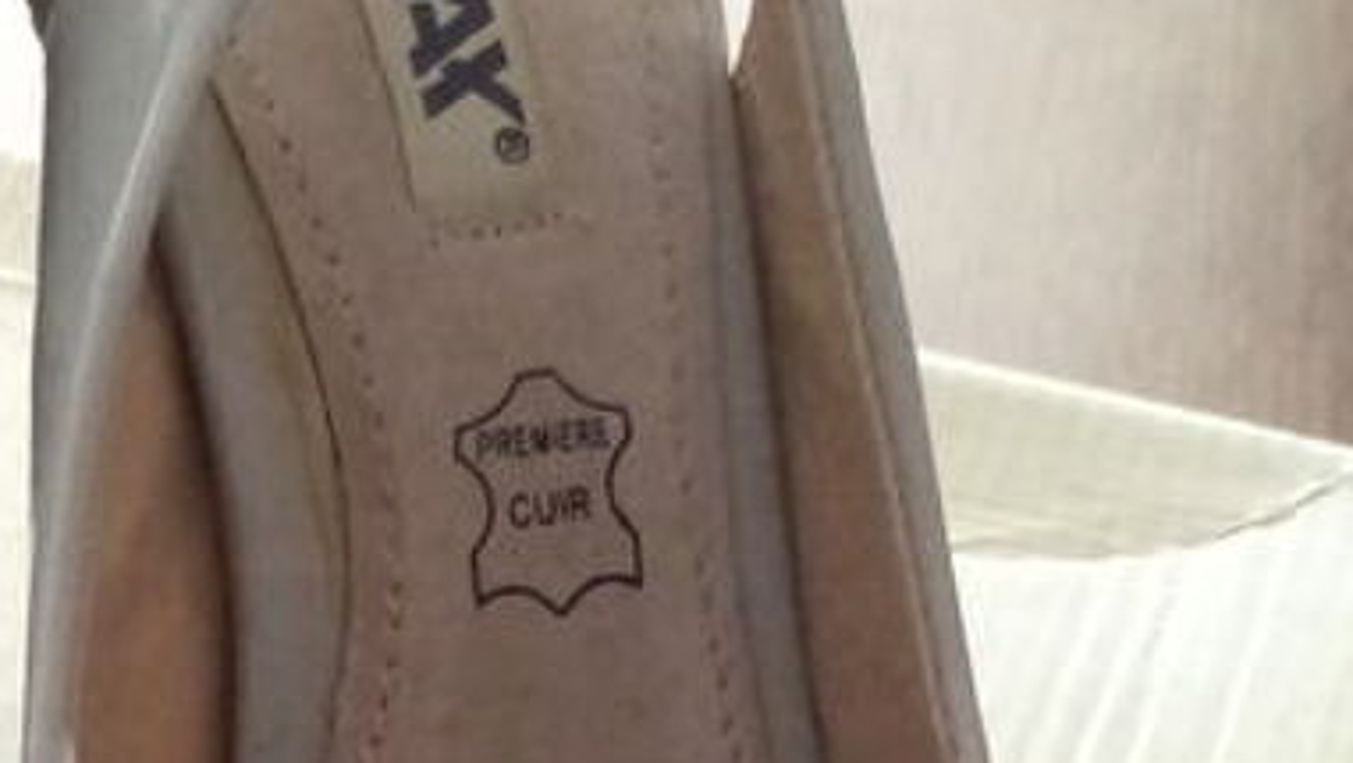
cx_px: -110
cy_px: 1556
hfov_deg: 20.6
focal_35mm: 99
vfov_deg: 11.1
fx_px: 3554
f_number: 1.8
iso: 613
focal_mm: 3.62
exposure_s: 1/25
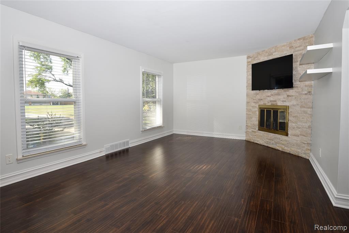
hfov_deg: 93.3
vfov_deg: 70.5
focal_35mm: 17
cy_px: 116
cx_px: 174
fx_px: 165
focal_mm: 17
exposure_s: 1/60
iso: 125
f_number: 6.3
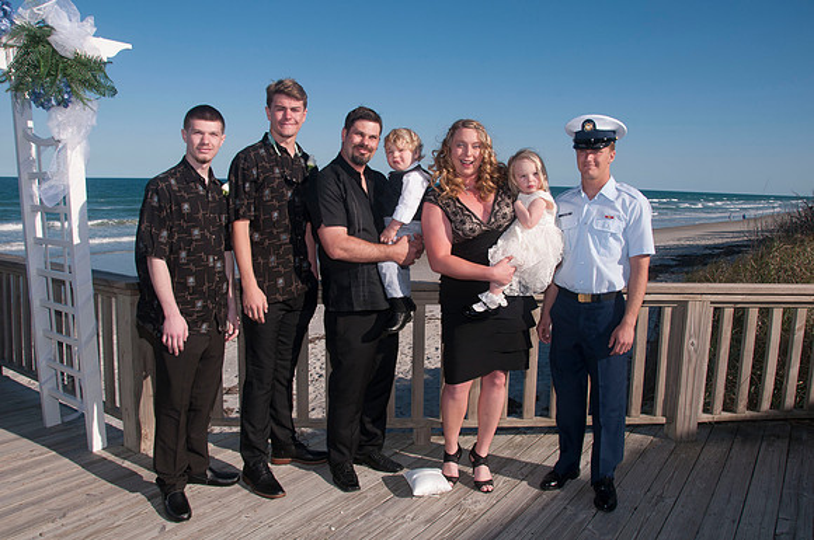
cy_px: 270
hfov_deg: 67.5
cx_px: 407
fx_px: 610
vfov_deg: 47.8
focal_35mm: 27
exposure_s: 1/250
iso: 100
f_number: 11
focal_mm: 18
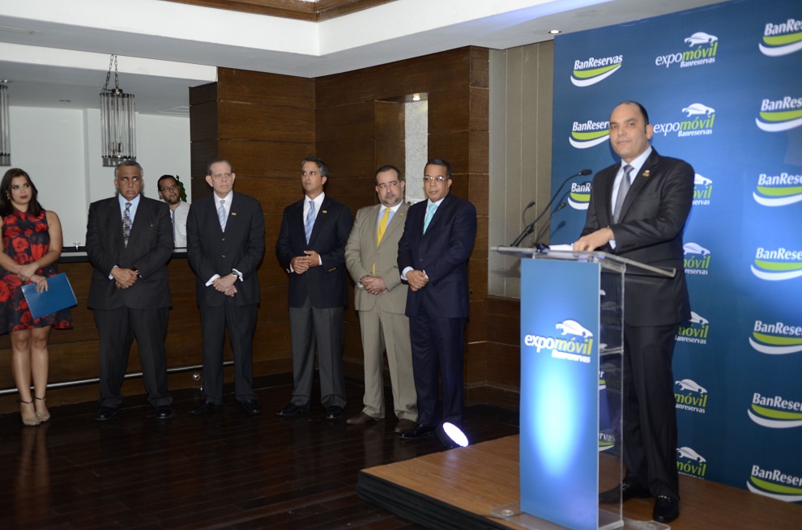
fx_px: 867
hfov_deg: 49.7
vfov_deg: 34.0
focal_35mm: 39
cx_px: 401
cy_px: 265
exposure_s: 1/125
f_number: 2.8
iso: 400
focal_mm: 26
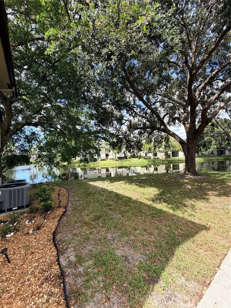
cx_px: 116
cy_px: 154
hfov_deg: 85.7
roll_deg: +2.1
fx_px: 125
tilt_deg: +2.3
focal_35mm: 14
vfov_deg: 102.1
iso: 64
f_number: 2.2
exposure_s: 1/502
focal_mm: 2.22
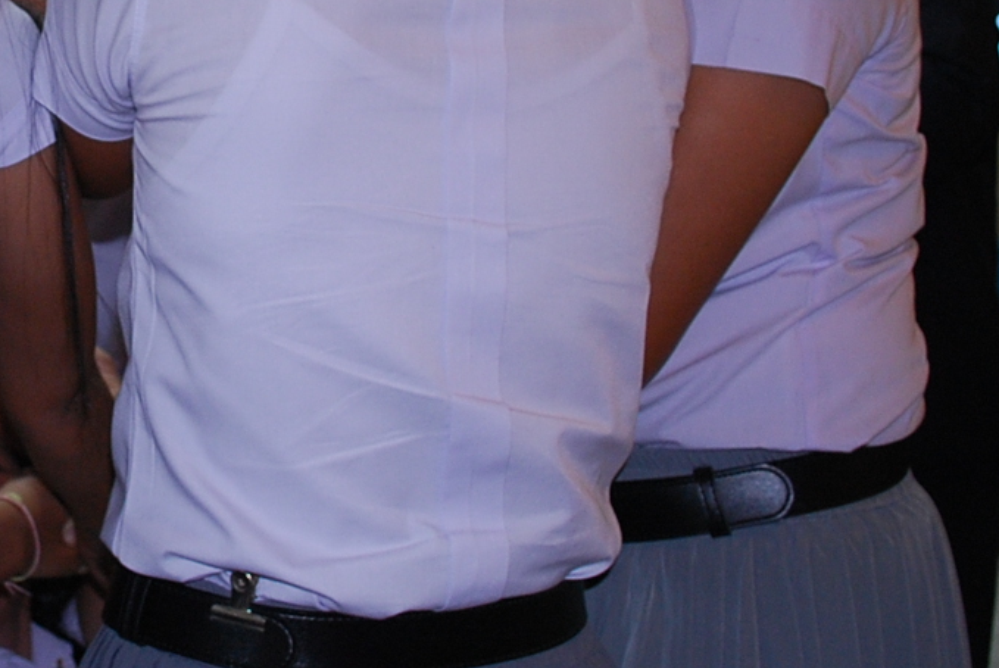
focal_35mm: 77
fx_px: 2139
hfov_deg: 25.0
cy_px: 32
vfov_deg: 17.4
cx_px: -15
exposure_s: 1/40
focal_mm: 18
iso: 400
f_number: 4
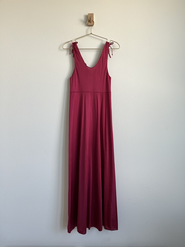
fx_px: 185
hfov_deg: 53.1
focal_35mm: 26
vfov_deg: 67.3
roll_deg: +1.2
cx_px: 92
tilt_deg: -2.5
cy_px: 124
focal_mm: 5.1
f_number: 1.6
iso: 64
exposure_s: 1/122
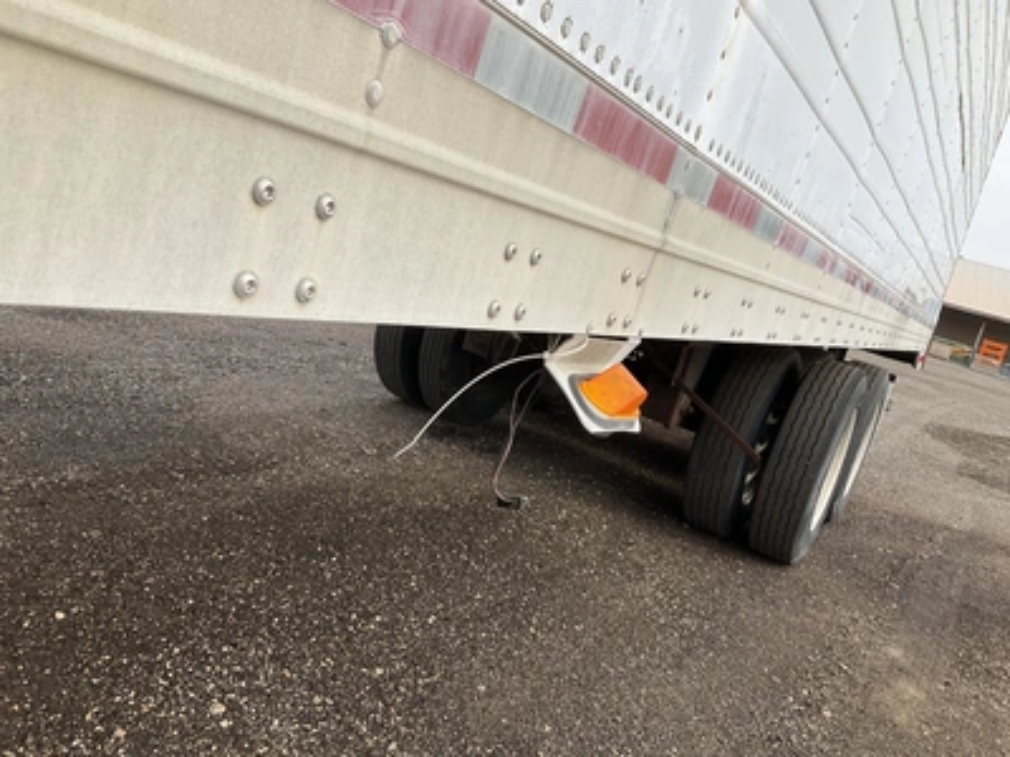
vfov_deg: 48.2
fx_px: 846
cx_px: 505
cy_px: 378
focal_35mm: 29
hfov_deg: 61.7
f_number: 1.8
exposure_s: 1/739
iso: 25
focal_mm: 3
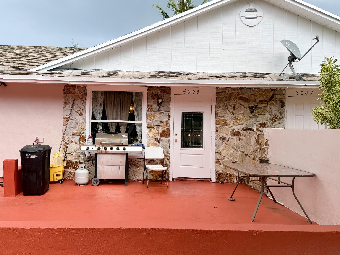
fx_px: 314
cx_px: 134
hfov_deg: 56.3
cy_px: 119
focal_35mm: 32
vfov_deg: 44.1
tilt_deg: +0.6
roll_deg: -0.4
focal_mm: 6.76
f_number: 1.78
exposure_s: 1/1075
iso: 80
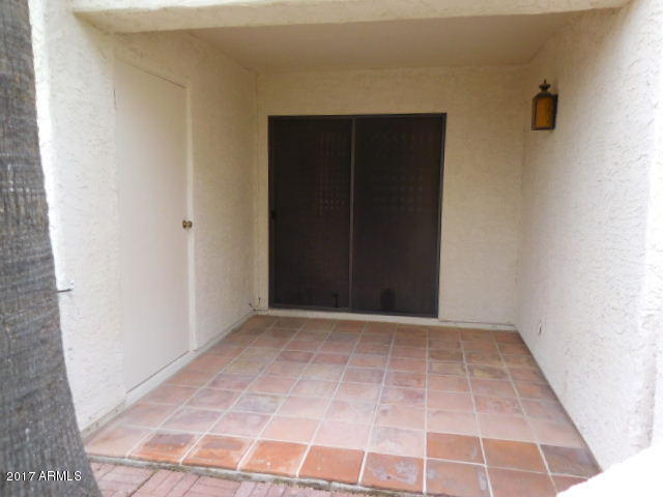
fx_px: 479
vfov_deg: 54.9
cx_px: 332
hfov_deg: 69.4
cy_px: 248
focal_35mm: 25
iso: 125
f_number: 3.3
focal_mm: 4.5
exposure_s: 1/80
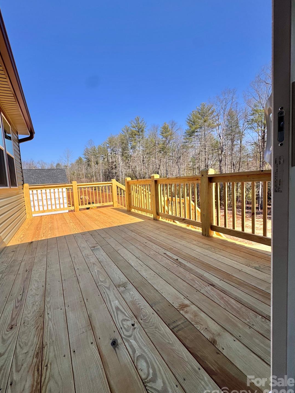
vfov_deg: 98.2
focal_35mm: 15
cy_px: 195
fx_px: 170
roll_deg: +3.4
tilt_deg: -3.9
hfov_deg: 81.6
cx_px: 138
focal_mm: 2.22
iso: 50
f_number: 2.2
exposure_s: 1/1420
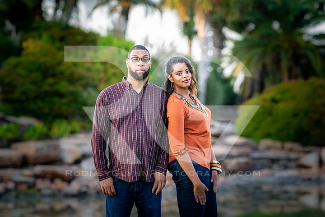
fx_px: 1389
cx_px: 185
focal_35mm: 154
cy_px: 124
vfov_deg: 8.9
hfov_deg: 13.3
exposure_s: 1/250
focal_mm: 135
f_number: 2.8
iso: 400
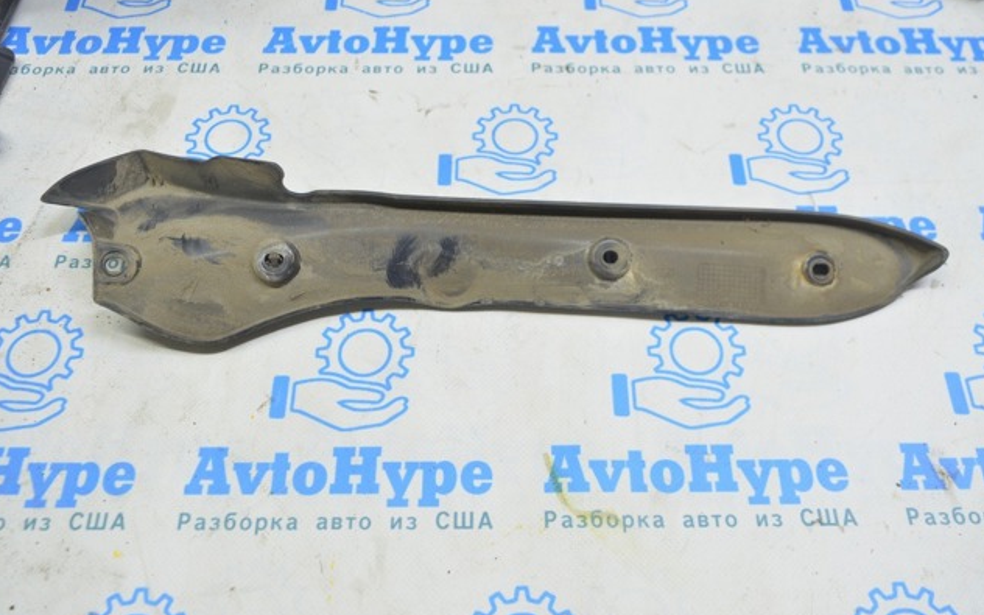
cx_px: 495
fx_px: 912
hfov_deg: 56.7
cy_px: 297
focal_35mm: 34
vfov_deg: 37.3
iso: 400
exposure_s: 1/15
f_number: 5.6
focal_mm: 22
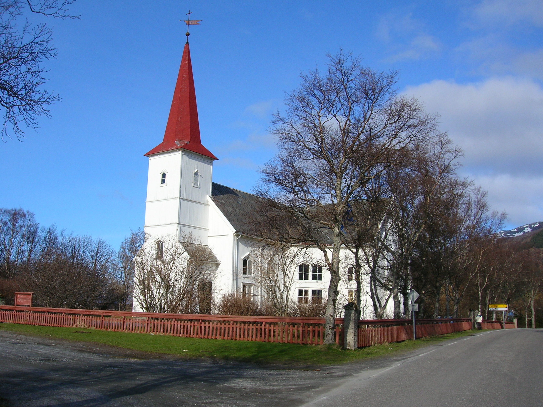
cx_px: 272
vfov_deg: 41.8
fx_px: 533
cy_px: 204
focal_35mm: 34
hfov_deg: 54.0
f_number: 4.9
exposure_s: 1/540
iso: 50
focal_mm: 5.7
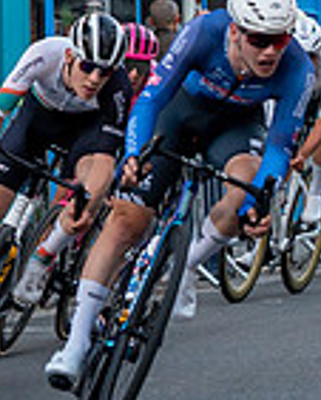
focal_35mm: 352
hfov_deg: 4.4
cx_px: 291
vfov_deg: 5.5
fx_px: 4176
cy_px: 98
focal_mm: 50
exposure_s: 1/800
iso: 200
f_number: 3.2
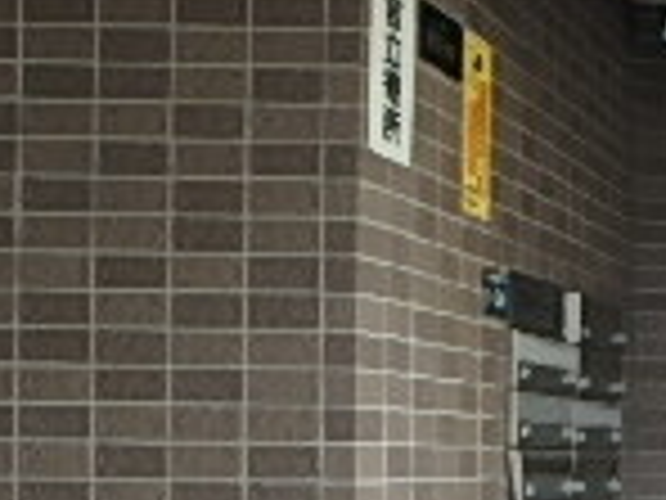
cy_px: 527
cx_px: 1125
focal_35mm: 91
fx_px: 1751
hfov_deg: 18.0
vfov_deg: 15.9
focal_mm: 3.7
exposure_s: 1/60
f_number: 3.5
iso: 160
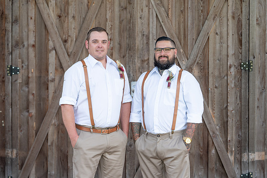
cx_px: 146
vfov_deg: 12.5
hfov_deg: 18.6
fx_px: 814
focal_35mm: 110
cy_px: 86
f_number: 4
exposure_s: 1/250
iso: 125
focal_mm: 100
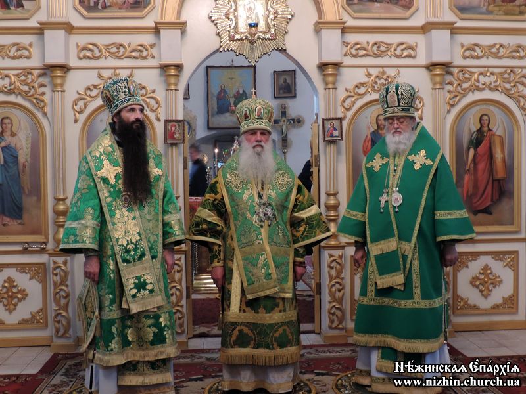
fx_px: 653
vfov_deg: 33.6
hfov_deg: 43.9
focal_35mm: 43
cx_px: 263
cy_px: 197
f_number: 3.4
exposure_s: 1/13
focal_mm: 7.6
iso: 400
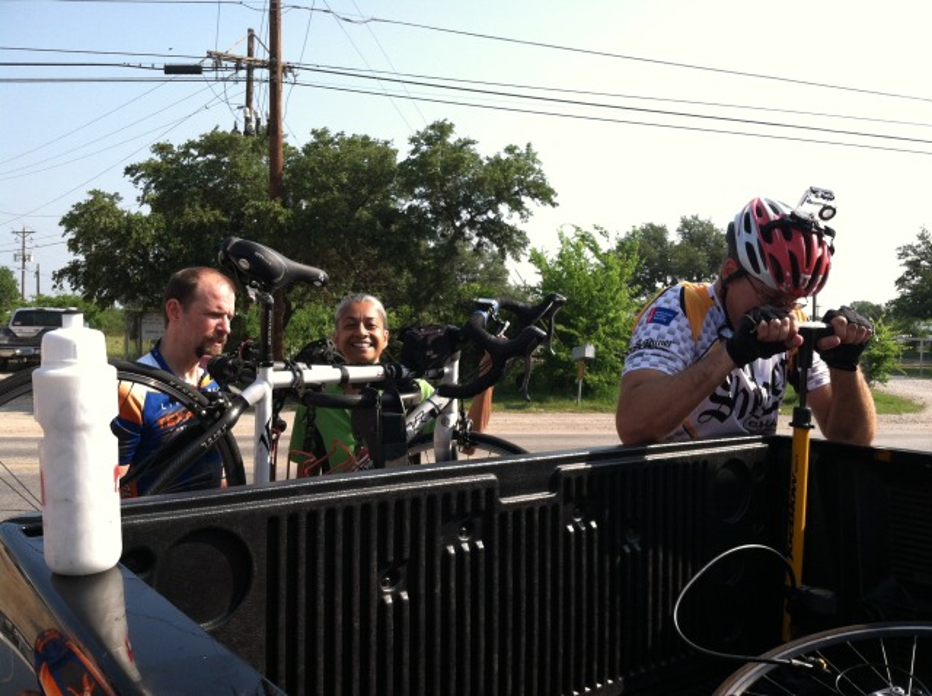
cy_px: 348
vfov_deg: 40.6
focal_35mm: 35
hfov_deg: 52.7
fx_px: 941
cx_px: 466
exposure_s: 1/677
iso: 80
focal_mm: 3.85
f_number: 2.8
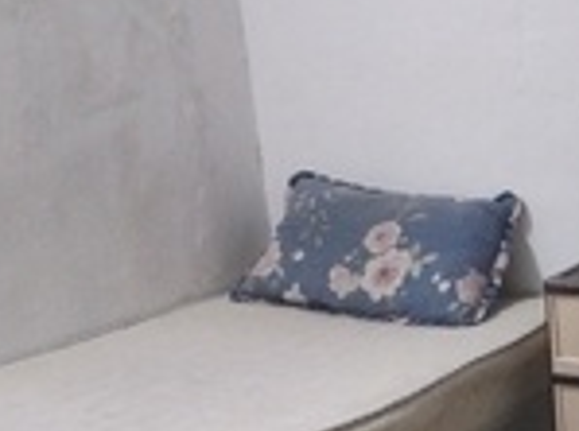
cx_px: 655
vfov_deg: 17.5
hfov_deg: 22.9
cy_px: 511
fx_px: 1335
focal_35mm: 80
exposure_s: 1/24
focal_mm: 4.75
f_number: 1.8
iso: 1160
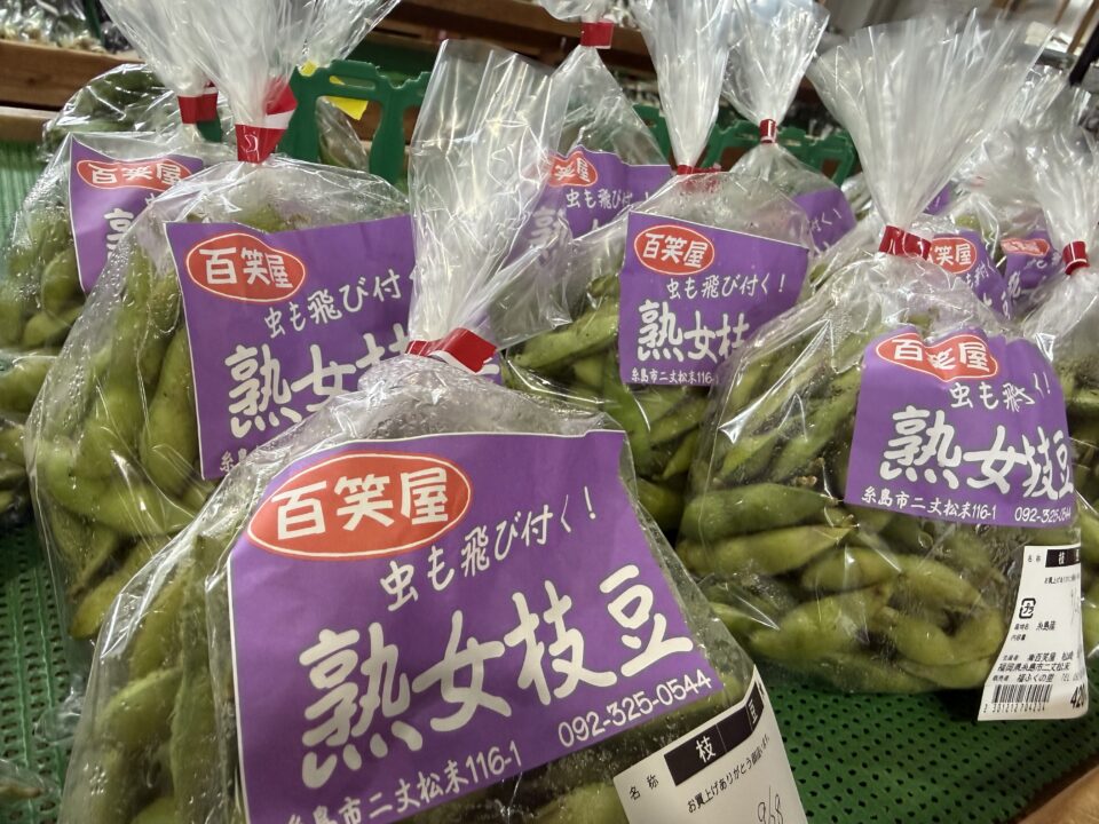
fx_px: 762
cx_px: 550
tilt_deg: -28.5
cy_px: 412
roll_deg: -14.8
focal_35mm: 24
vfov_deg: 56.8
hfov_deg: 71.6
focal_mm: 2.22
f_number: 2.2
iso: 250
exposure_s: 1/120
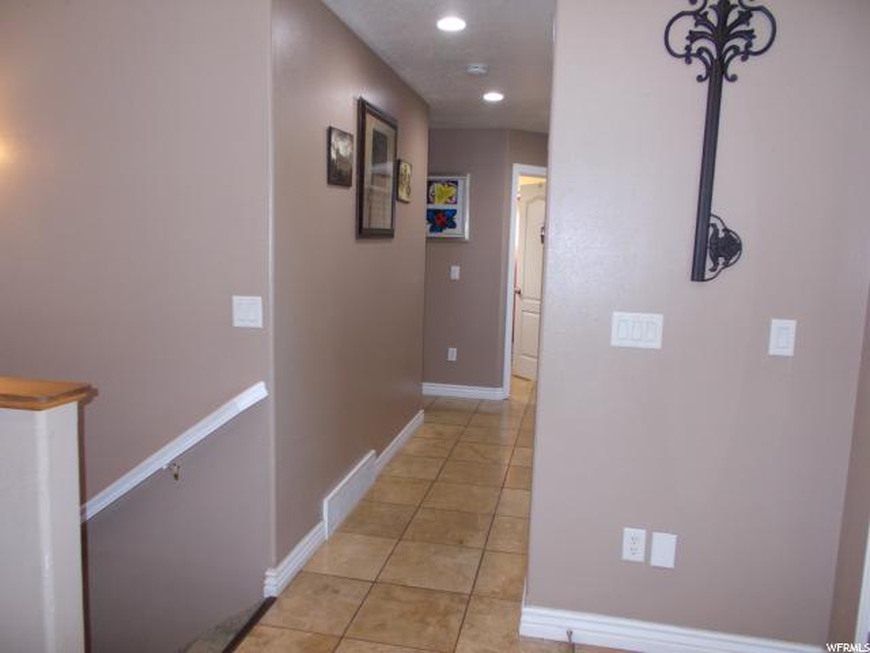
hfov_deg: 67.3
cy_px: 326
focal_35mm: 26
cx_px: 435
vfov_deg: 53.1
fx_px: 653
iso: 200
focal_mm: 4.6
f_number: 3.2
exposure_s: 1/25
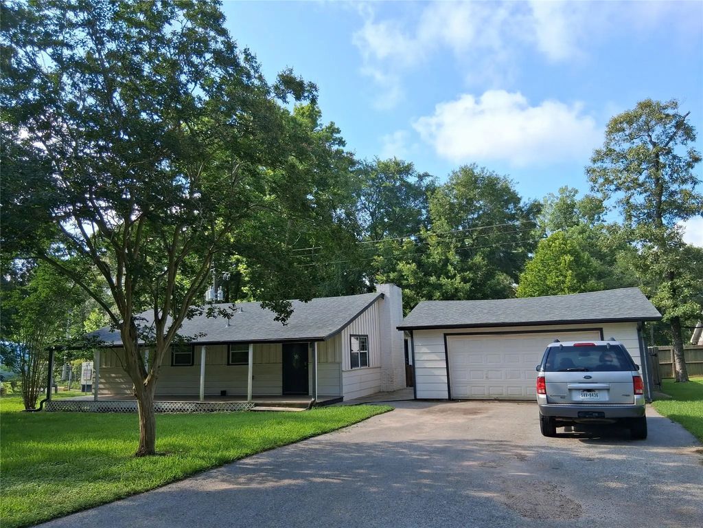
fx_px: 528
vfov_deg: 53.1
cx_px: 352
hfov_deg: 67.3
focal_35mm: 26
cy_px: 264
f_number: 1.8
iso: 25
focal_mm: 3.98
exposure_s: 1/412
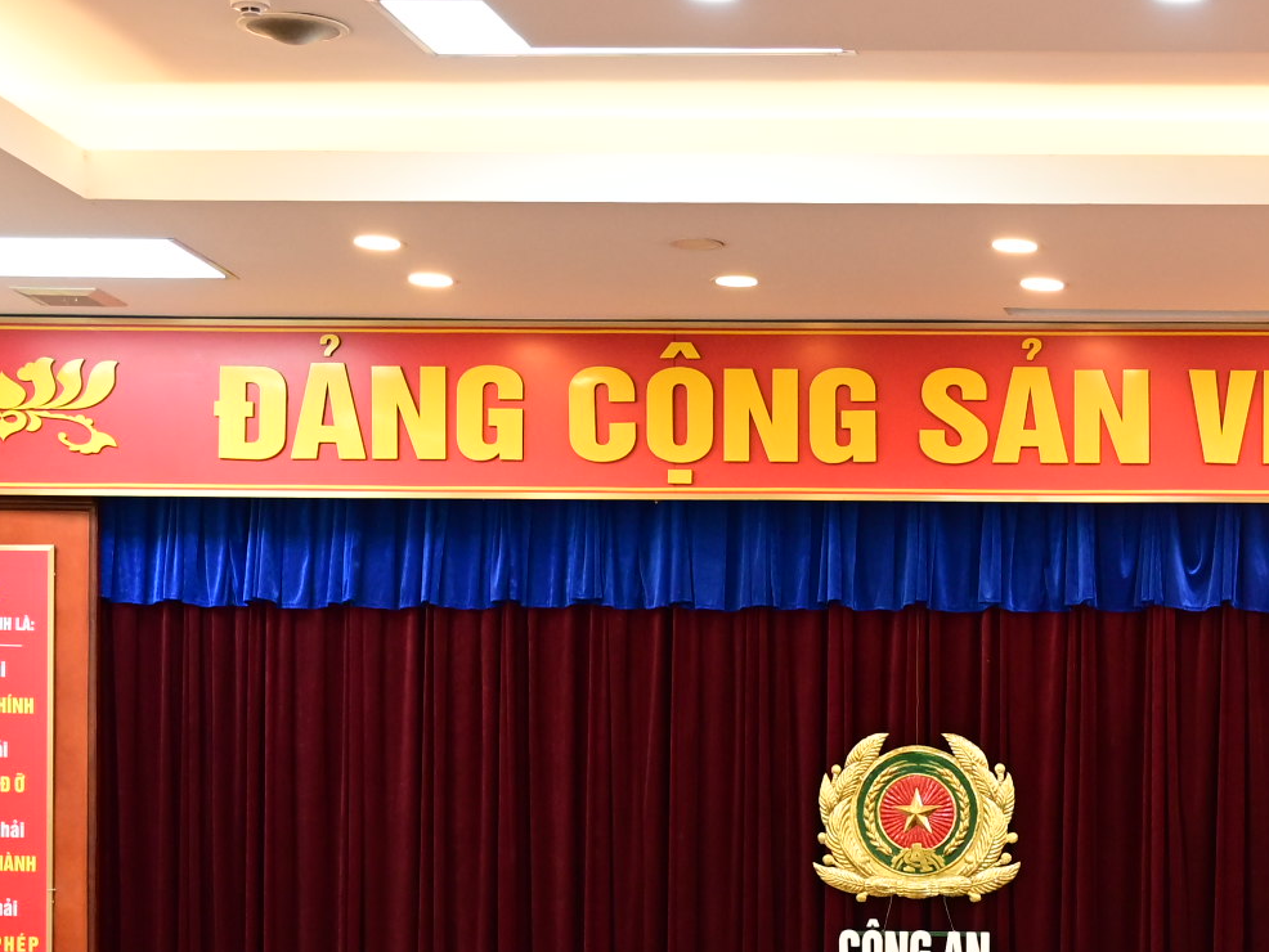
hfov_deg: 16.2
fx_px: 4217
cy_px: 1289
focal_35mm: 115
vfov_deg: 12.4
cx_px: 1646
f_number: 4
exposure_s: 1/160
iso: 1600
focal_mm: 39
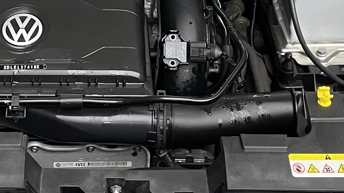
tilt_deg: -34.5
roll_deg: -0.3
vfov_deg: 12.1
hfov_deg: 21.6
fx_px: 894
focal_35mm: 98
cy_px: -41
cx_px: 96
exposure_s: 1/60
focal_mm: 4.2
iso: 200
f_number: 1.6
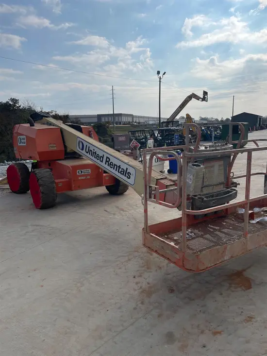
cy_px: 178
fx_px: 267
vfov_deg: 67.3
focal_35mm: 26
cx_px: 134
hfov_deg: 53.1
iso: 50
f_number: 1.6
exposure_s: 1/13333
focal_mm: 4.2
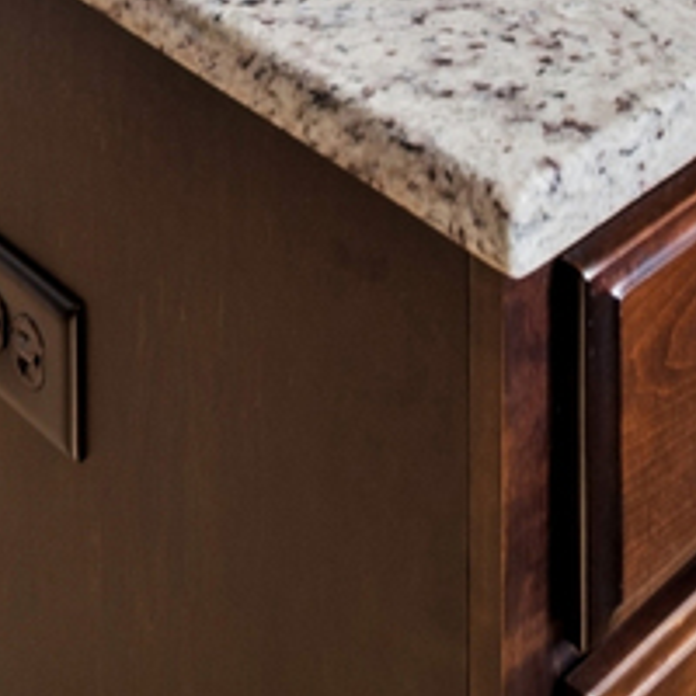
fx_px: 2343
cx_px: 706
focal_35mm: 103
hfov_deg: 16.5
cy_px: -1086
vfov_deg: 12.4
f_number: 8
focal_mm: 15
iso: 400
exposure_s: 1/25
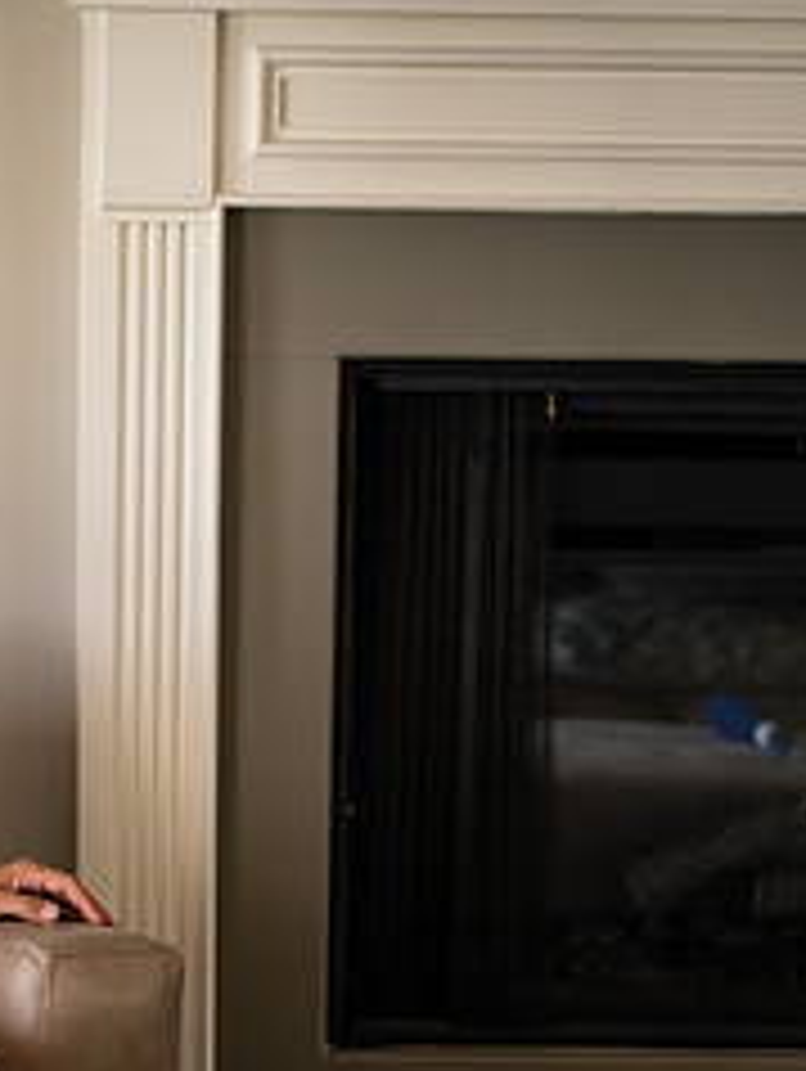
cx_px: -167
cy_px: 835
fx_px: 6167
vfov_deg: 9.9
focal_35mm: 199
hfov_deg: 7.4
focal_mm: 85
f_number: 2.8
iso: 800
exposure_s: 1/160
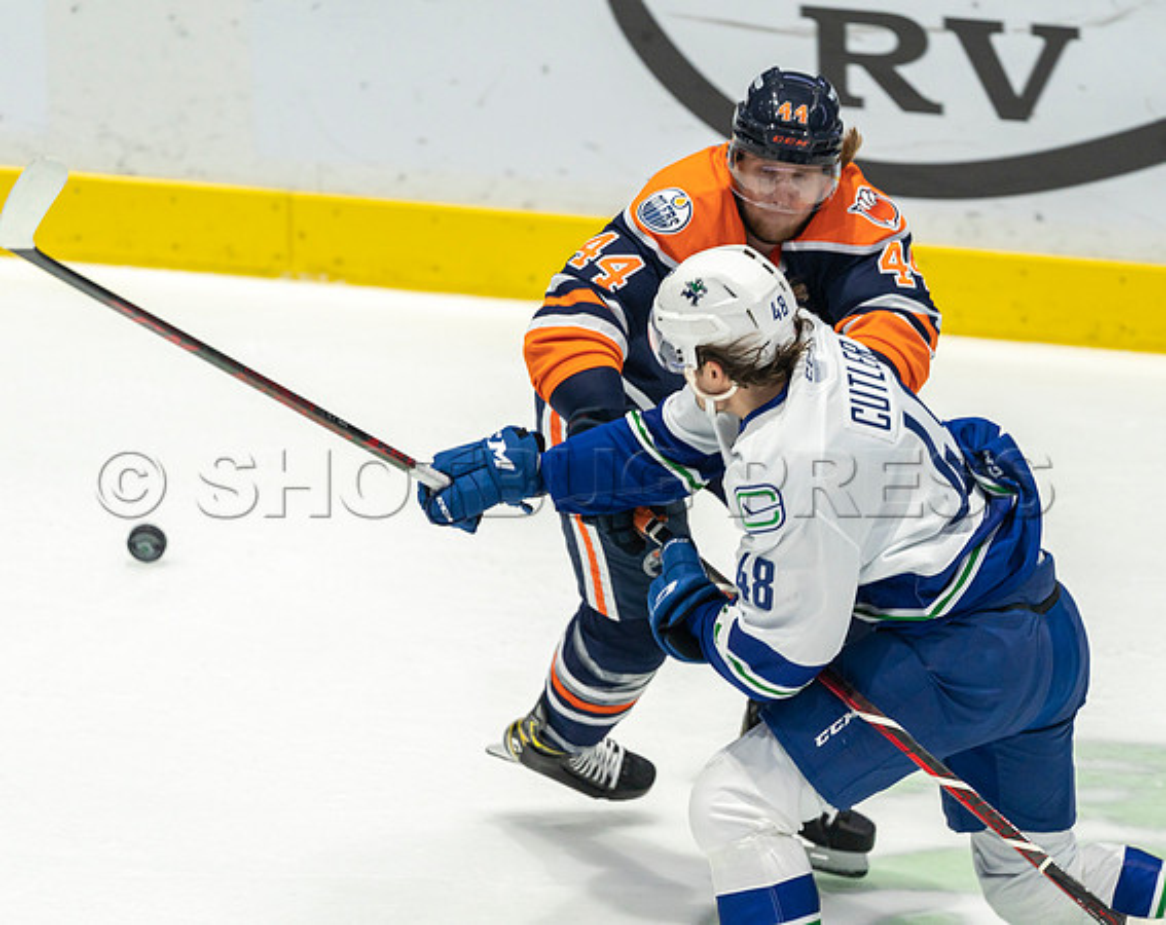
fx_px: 25092
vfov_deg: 2.1
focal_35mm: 729
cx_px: 753
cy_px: 423
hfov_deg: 2.7
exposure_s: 1/800
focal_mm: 600
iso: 1600
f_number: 4
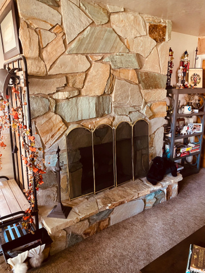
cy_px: 136
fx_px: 205
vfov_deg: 67.3
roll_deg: -1.1
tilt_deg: -11.3
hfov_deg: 53.1
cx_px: 102
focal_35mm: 26
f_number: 1.8
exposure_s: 1/30
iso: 800
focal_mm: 4.25
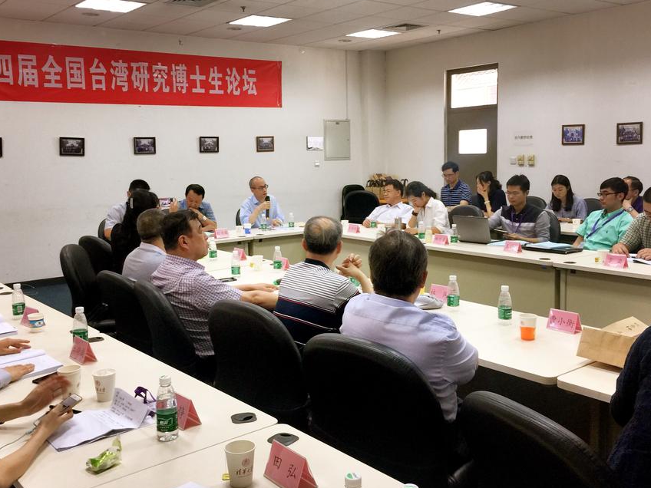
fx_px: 658
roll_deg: +1.0
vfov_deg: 40.7
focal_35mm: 35
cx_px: 312
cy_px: 233
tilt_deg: -8.1
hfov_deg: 52.6
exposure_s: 1/17
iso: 50
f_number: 2.2
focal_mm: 4.15
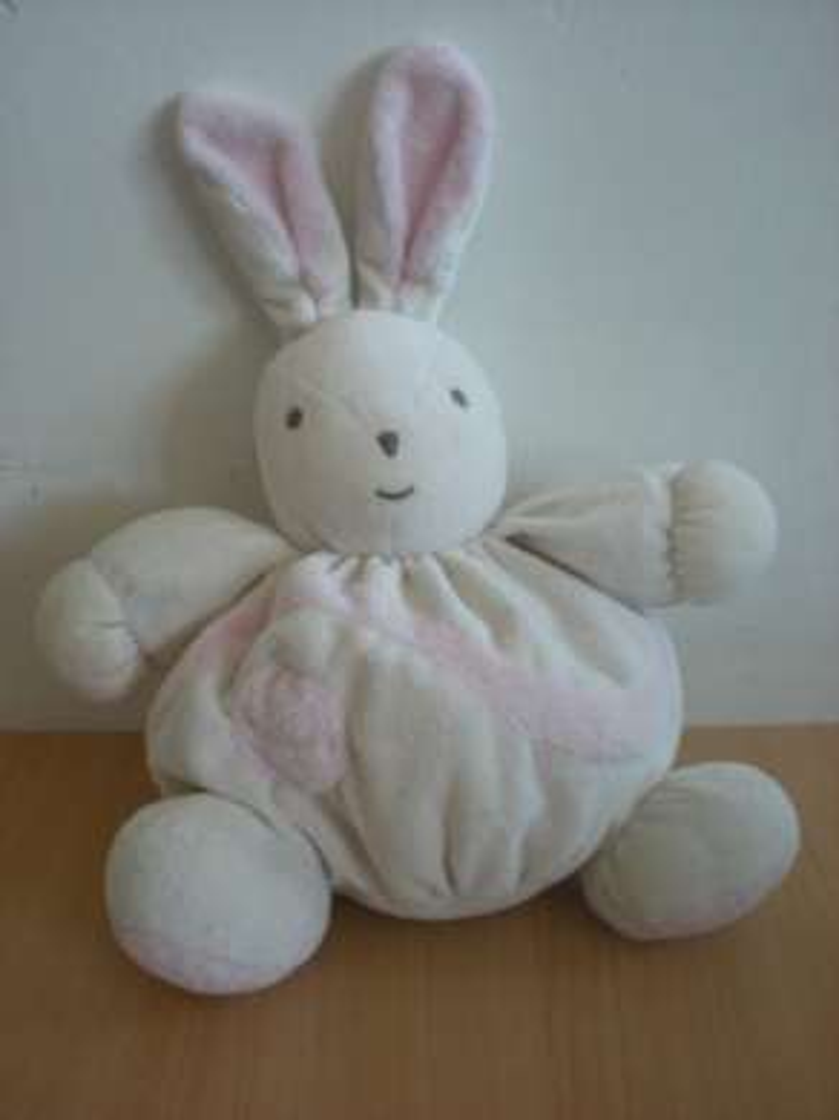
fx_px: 1229
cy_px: 560
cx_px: 420
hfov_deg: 37.7
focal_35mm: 38
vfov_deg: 49.0
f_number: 3.1
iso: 200
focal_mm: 6.3
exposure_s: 1/24.1
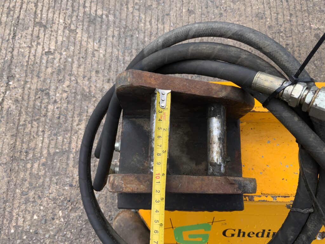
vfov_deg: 48.2
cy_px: 122
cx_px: 162
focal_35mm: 29
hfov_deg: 61.7
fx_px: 272
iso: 16
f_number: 1.8
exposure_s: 1/804
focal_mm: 3
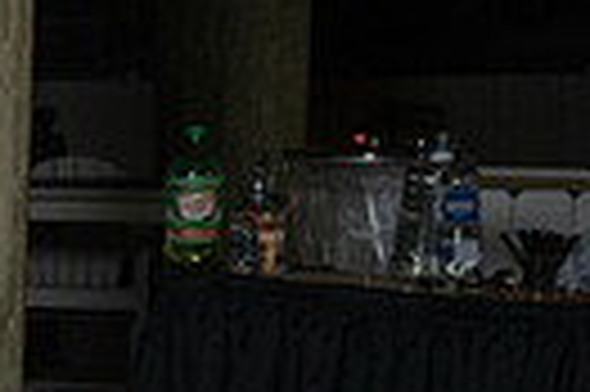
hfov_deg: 14.3
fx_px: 1751
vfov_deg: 12.8
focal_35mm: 107
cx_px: -747
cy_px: 254
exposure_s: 1/200
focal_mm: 20
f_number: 5.6
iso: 2000
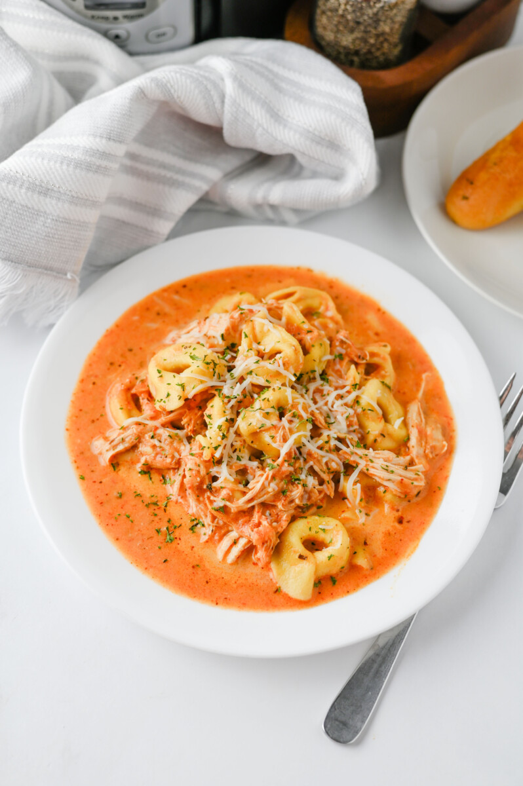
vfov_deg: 39.6
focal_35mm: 50
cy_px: 393
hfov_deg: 26.9
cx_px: 262
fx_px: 1091
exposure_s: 1/100
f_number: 4
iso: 180
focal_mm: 50
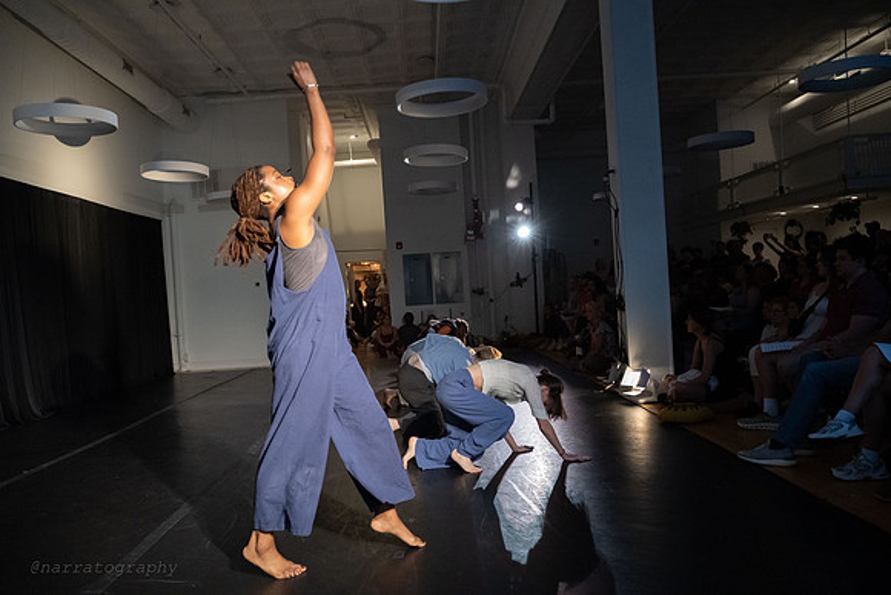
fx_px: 693
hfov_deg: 65.5
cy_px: 298
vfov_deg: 46.4
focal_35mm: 28
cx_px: 446
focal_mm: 28
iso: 6400
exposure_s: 1/320
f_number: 4
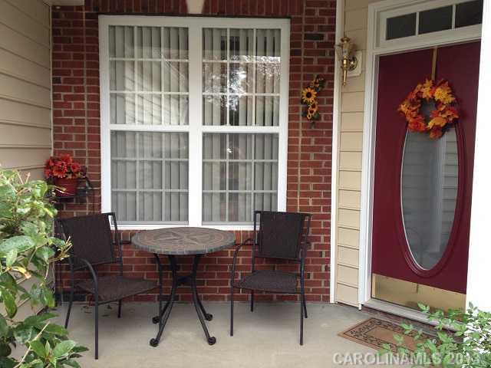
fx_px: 496
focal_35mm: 35
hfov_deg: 52.6
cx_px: 246
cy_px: 184
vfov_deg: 40.7
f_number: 2.4
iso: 64
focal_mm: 4.28
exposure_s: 1/60
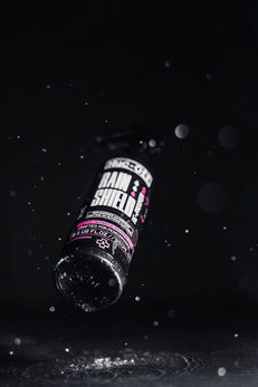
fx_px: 656
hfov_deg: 22.2
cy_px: 181
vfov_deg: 32.9
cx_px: 106
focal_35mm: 61
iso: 4000
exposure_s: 1/2500
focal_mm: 47
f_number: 2.8
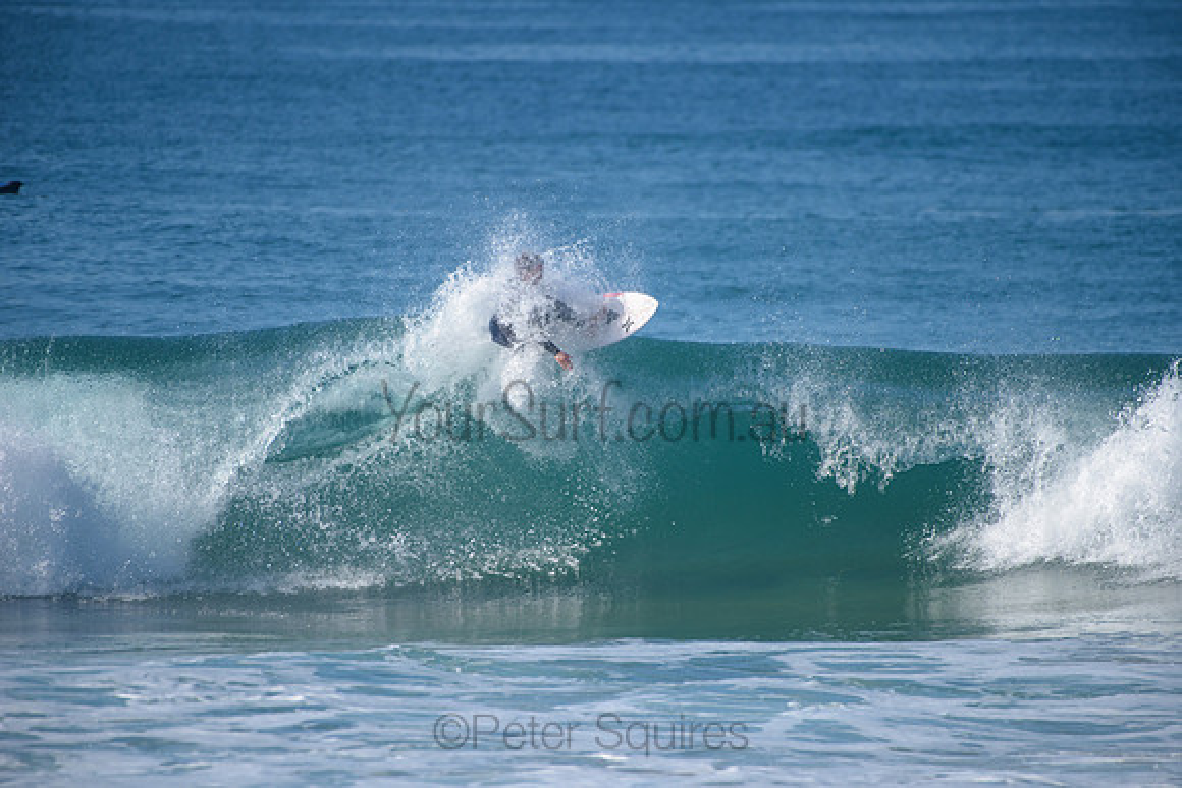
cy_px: 394
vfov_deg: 2.8
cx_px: 591
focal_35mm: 500
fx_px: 16420
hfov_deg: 4.1
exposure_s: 1/2000
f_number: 5.6
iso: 220
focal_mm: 500
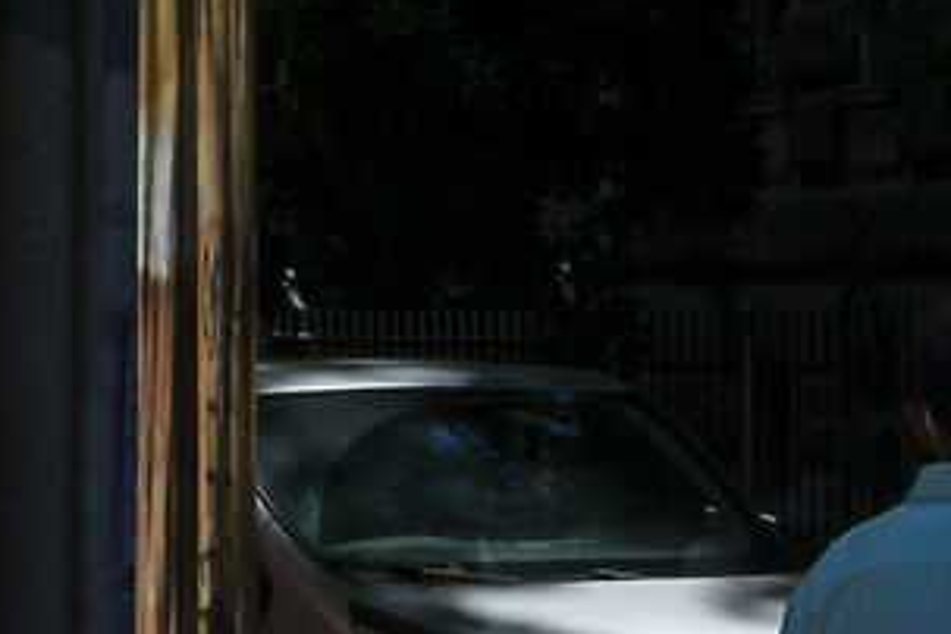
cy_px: 85
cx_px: -1736
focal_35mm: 416
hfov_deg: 4.8
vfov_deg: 3.3
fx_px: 10987
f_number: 8
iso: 100
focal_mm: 35
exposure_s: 1/400
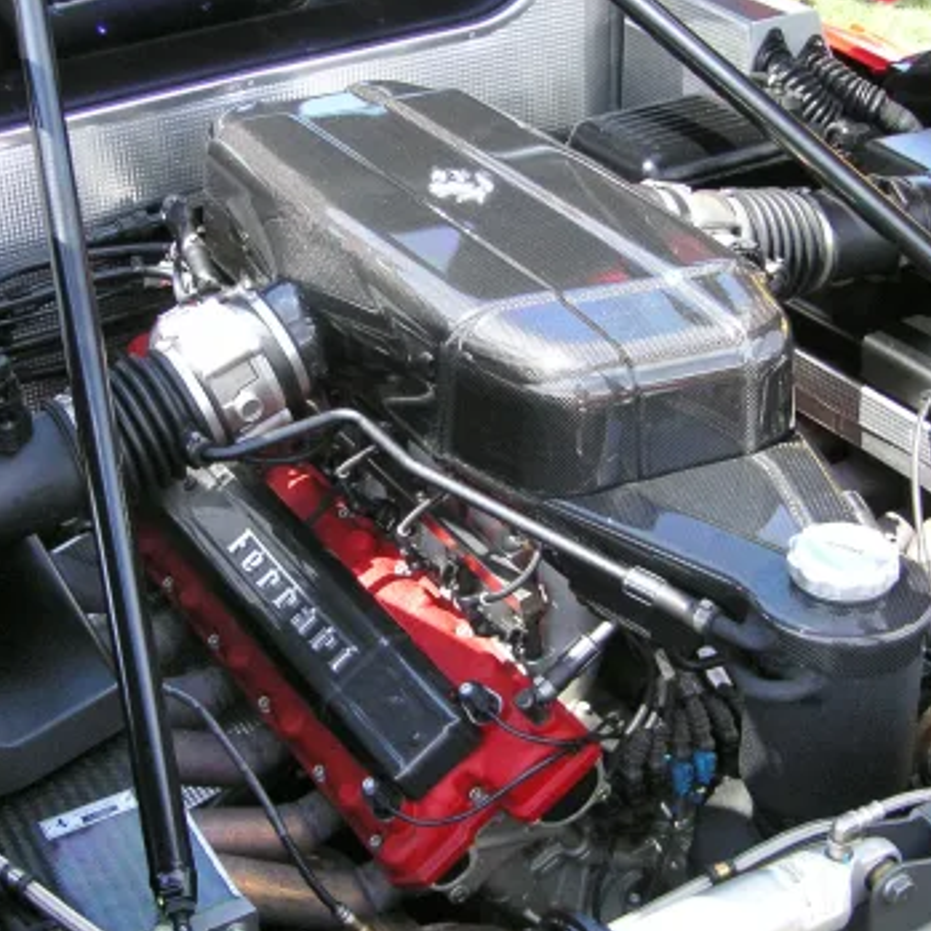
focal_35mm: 60
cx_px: 373
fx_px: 1826
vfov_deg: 28.6
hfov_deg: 28.5
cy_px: 507
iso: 100
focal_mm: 6.1
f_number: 2.8
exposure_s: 1/250
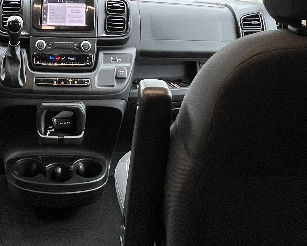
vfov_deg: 26.6
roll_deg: +0.7
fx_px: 436
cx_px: 73
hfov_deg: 37.7
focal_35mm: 48
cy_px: -74
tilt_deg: -9.3
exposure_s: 1/150
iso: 100
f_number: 1.8
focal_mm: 1.57
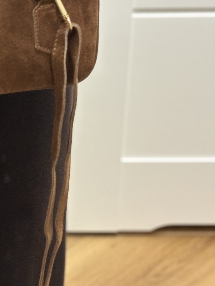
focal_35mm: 118
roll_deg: -0.6
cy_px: 103
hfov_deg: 12.4
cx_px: -11
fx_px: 977
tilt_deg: -24.6
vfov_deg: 16.7
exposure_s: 1/33
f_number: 1.6
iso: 160
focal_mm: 5.96
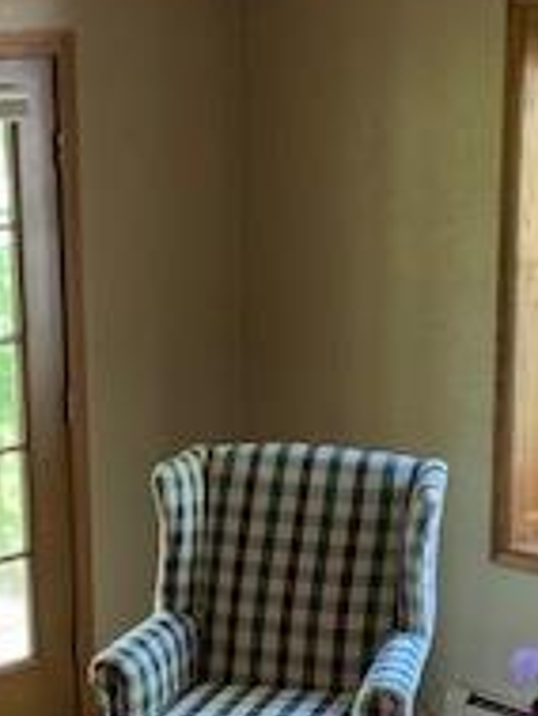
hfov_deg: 16.8
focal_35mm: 88
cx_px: 205
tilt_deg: -13.5
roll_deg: +1.1
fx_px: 1822
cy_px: 492
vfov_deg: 22.1
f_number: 1.8
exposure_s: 1/60
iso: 200
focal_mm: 4.25
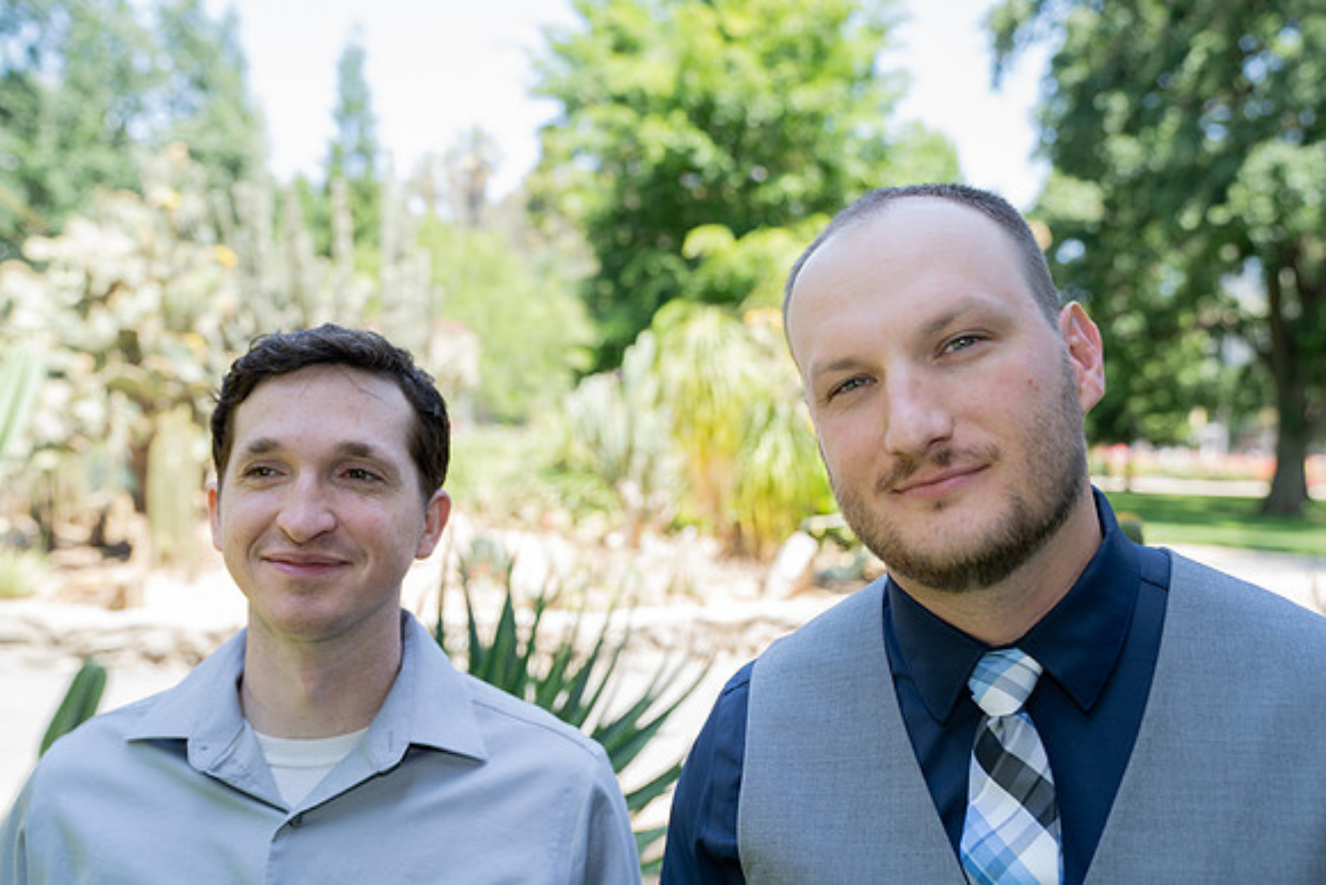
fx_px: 1326
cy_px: 442
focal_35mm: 36
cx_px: 663
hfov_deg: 53.1
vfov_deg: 36.9
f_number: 3.5
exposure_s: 1/250
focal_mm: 36
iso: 250
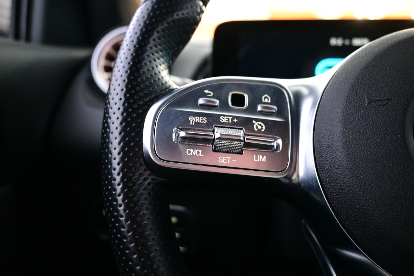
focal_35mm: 28
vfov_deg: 45.7
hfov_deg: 64.6
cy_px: 138
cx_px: 207
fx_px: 328
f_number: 3.8
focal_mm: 19
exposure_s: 1/30
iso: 3600
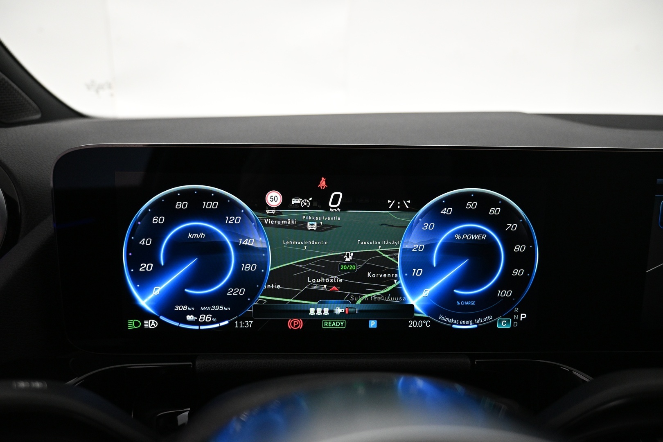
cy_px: 221
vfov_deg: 53.1
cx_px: 332
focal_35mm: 24
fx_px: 442
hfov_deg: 73.7
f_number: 3.5
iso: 1600
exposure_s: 1/60
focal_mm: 16
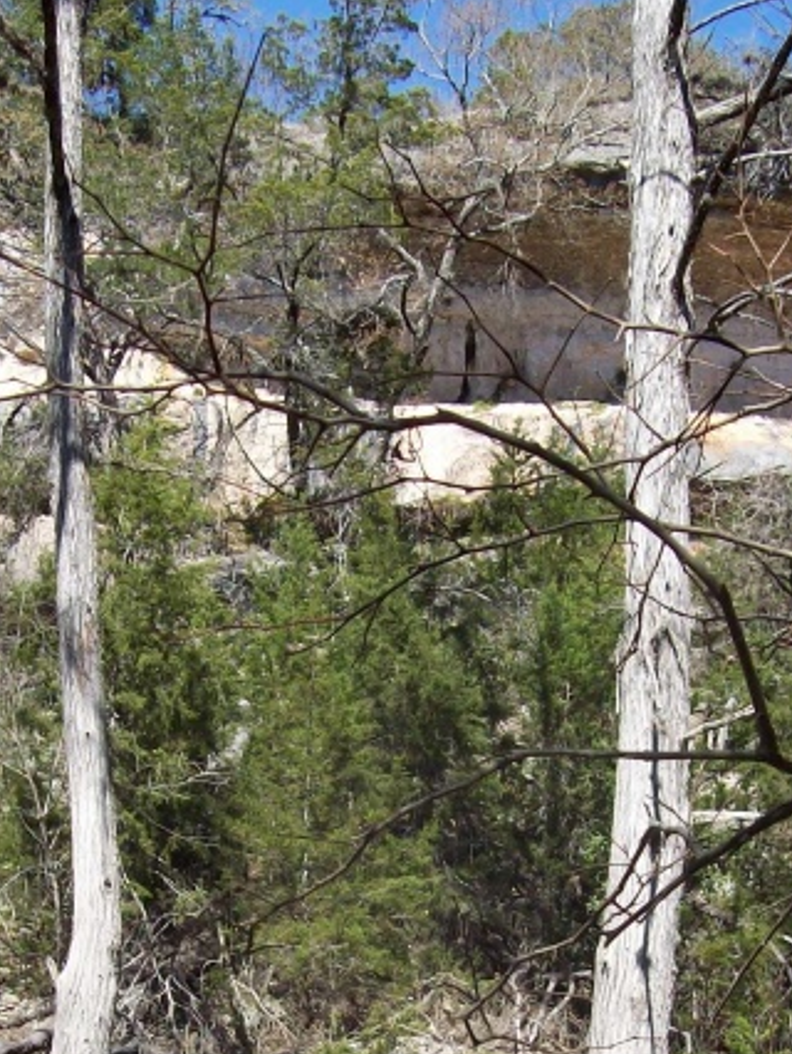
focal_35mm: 72
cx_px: 394
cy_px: 875
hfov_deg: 20.5
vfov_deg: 26.4
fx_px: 2194
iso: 80
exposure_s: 1/287
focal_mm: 6
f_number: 4.8
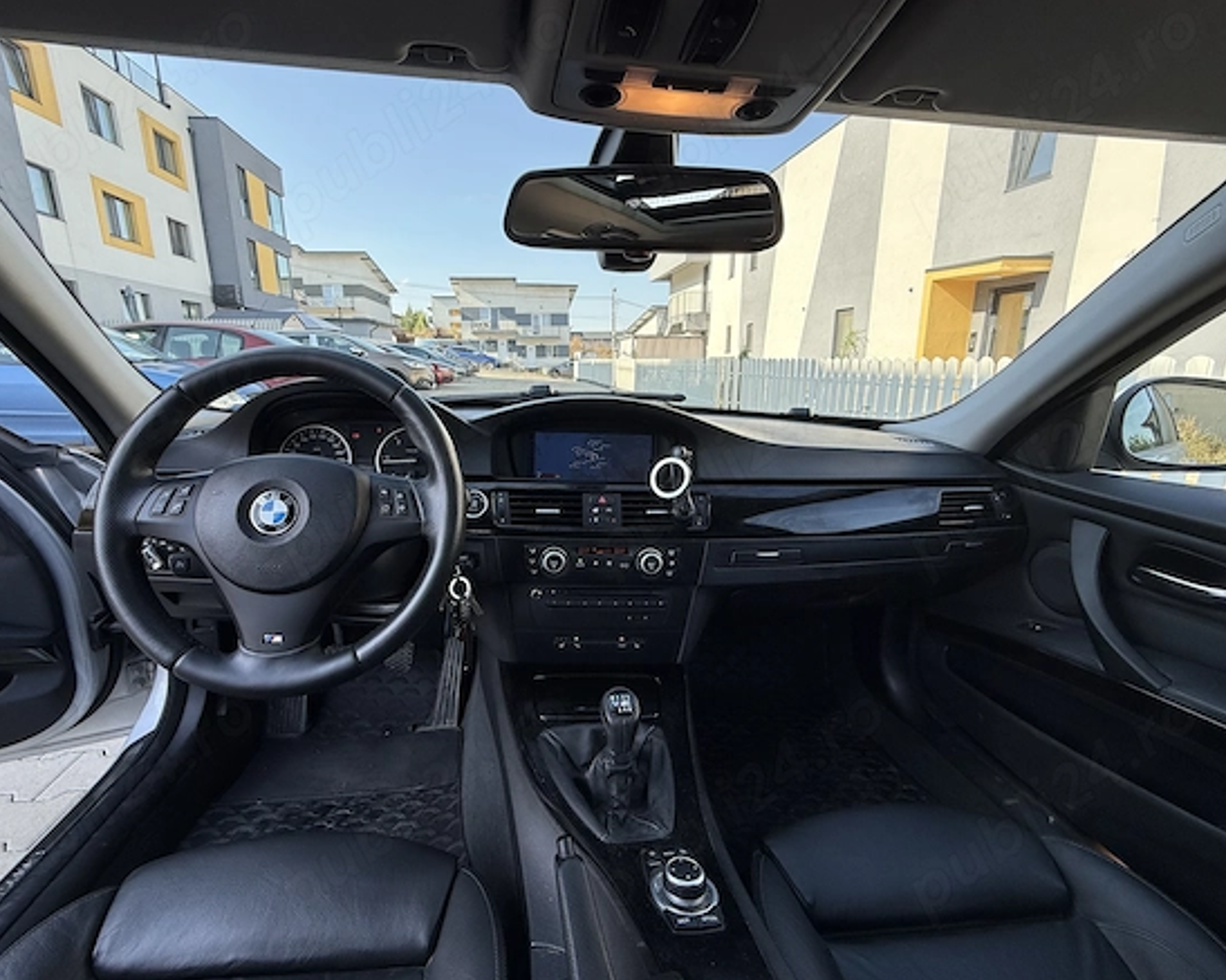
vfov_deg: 84.0
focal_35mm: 15
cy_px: 484
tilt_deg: -12.7
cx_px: 581
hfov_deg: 96.7
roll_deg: +0.1
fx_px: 544
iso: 64
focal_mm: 2.22
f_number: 2.2
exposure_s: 1/405
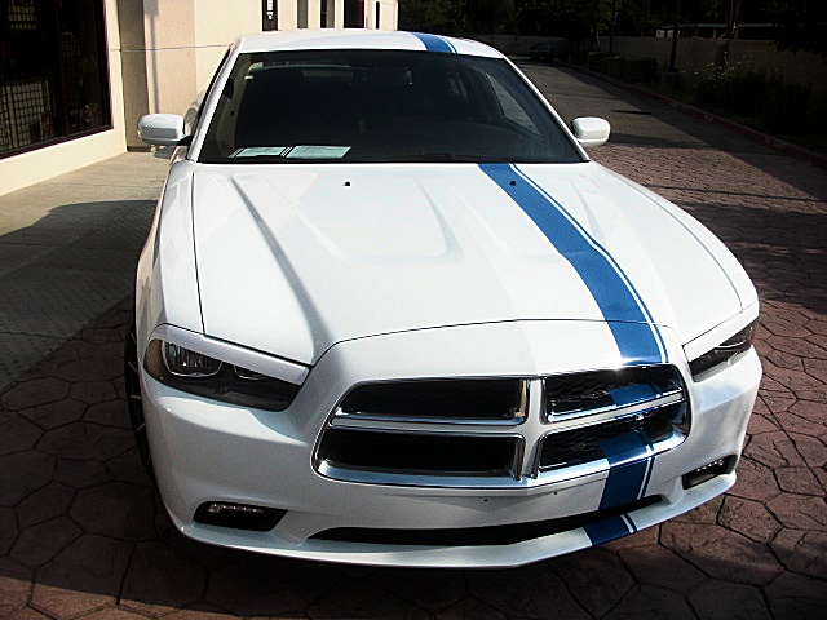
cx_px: 414
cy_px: 310
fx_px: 860
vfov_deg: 39.7
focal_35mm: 36
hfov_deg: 51.4
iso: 50
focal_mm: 6.3
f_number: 7.9
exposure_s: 1/125
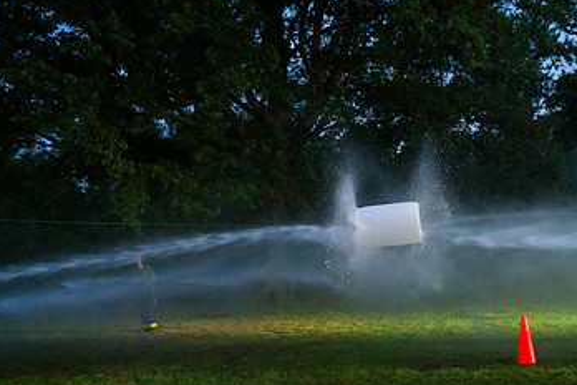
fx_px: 641
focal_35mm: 40
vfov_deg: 32.9
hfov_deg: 47.5
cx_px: 396
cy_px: 274
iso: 6400
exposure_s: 1/200
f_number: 3.2
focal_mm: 24
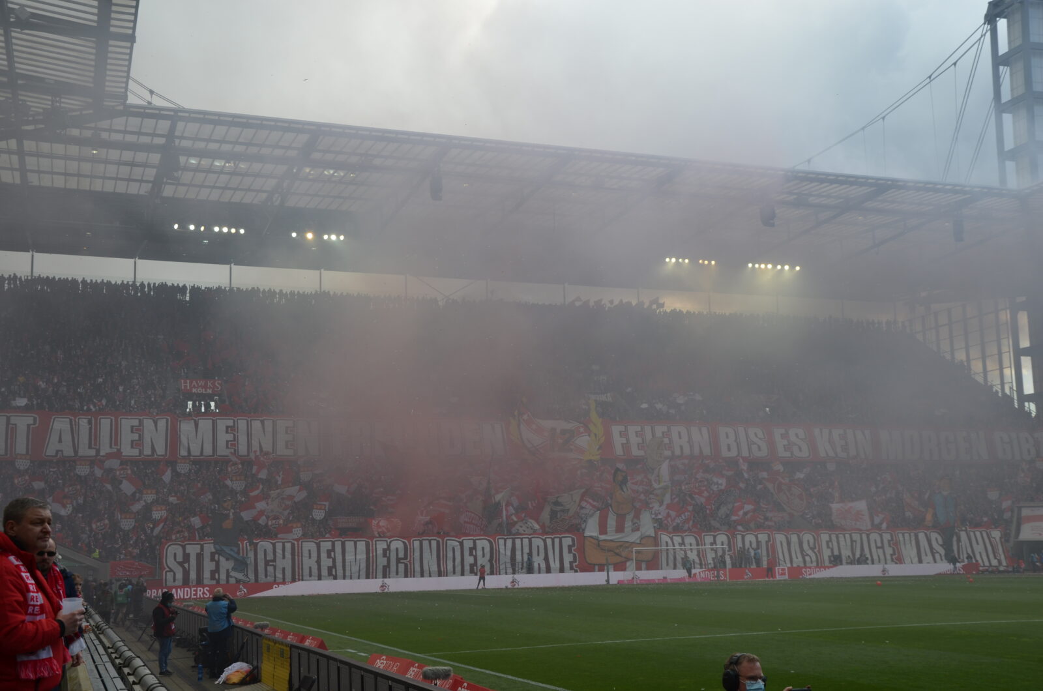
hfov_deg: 46.5
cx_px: 522
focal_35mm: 42
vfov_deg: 31.8
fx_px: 1214
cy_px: 346
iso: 160
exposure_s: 1/250
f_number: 8
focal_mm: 28
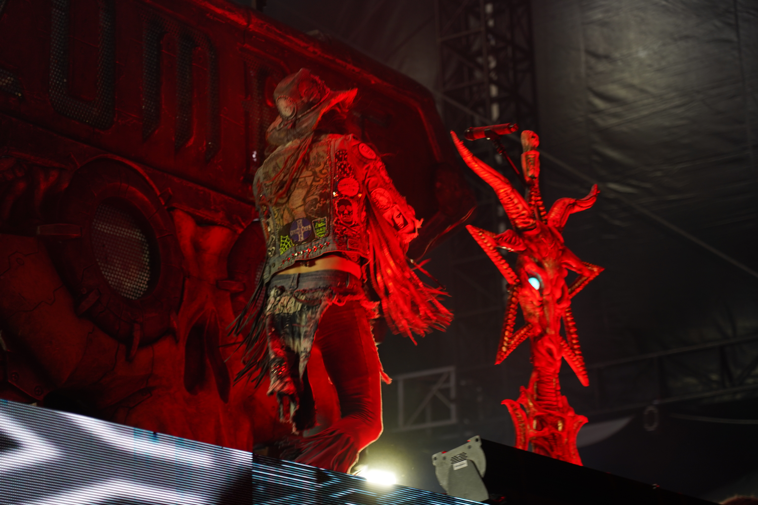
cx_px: 379
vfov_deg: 13.0
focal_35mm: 105
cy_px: 252
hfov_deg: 19.5
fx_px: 2211
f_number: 4
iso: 400
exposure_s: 1/125
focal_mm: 105
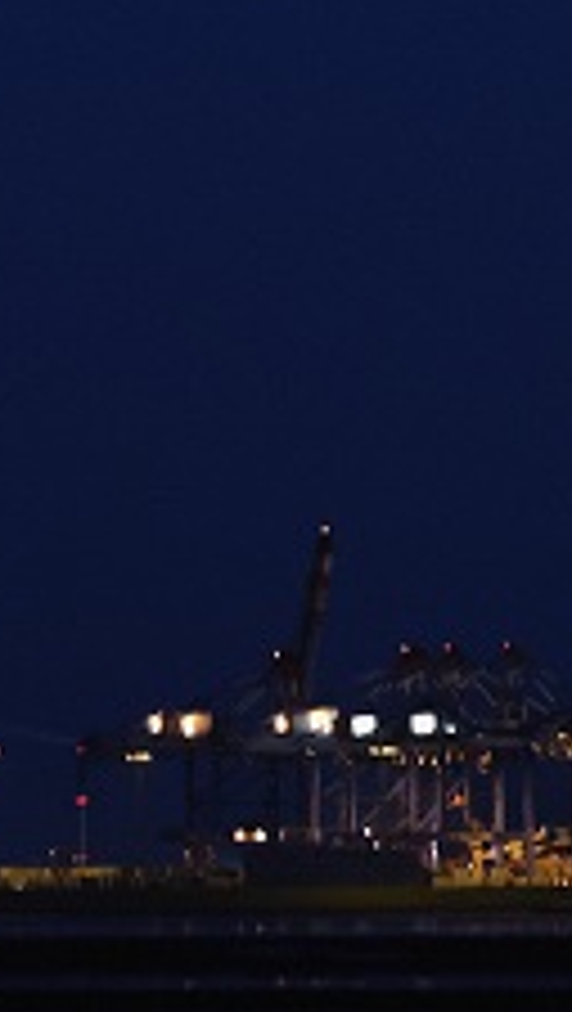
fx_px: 14469
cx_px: -347
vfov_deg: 4.0
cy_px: 848
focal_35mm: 538
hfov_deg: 2.3
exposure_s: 1/40
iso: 1250
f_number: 2.8
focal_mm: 86
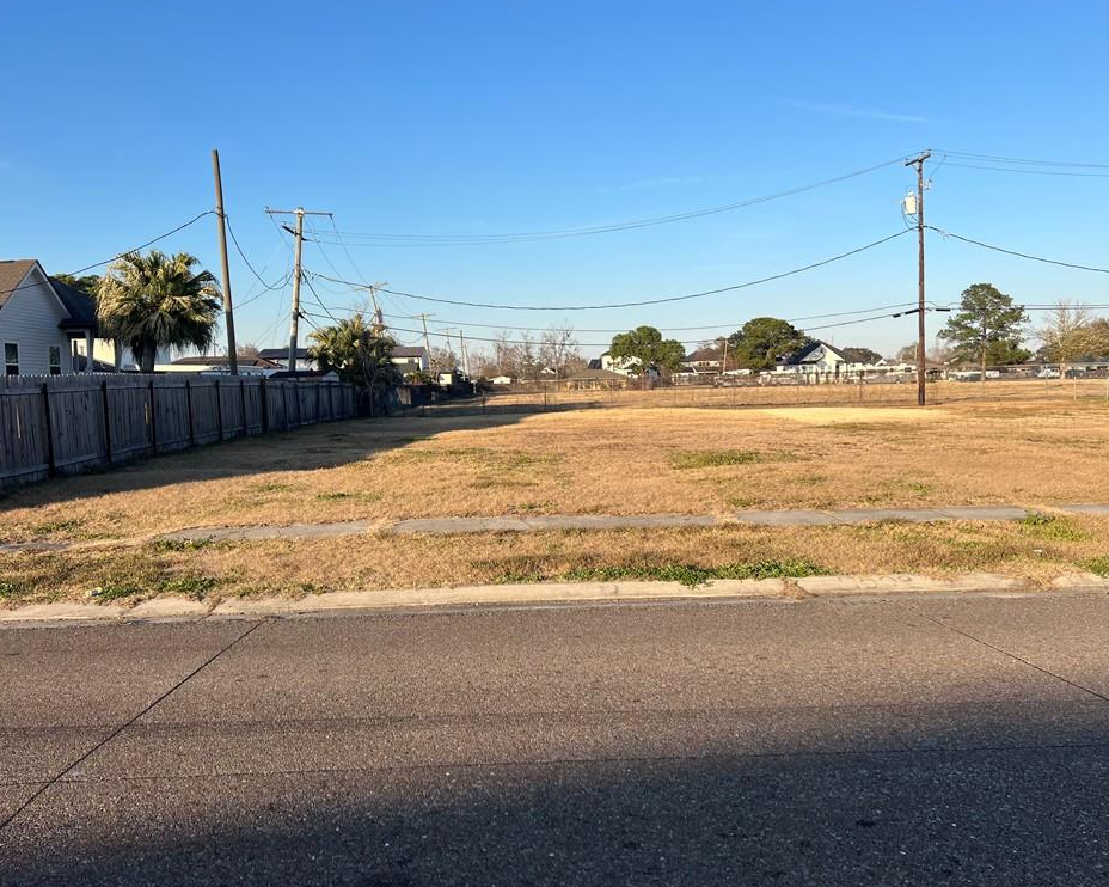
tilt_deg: -3.8
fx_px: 919
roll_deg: +0.9
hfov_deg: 62.2
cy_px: 444
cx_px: 527
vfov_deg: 51.5
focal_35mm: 28
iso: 50
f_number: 1.5
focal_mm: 5.7
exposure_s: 1/2762
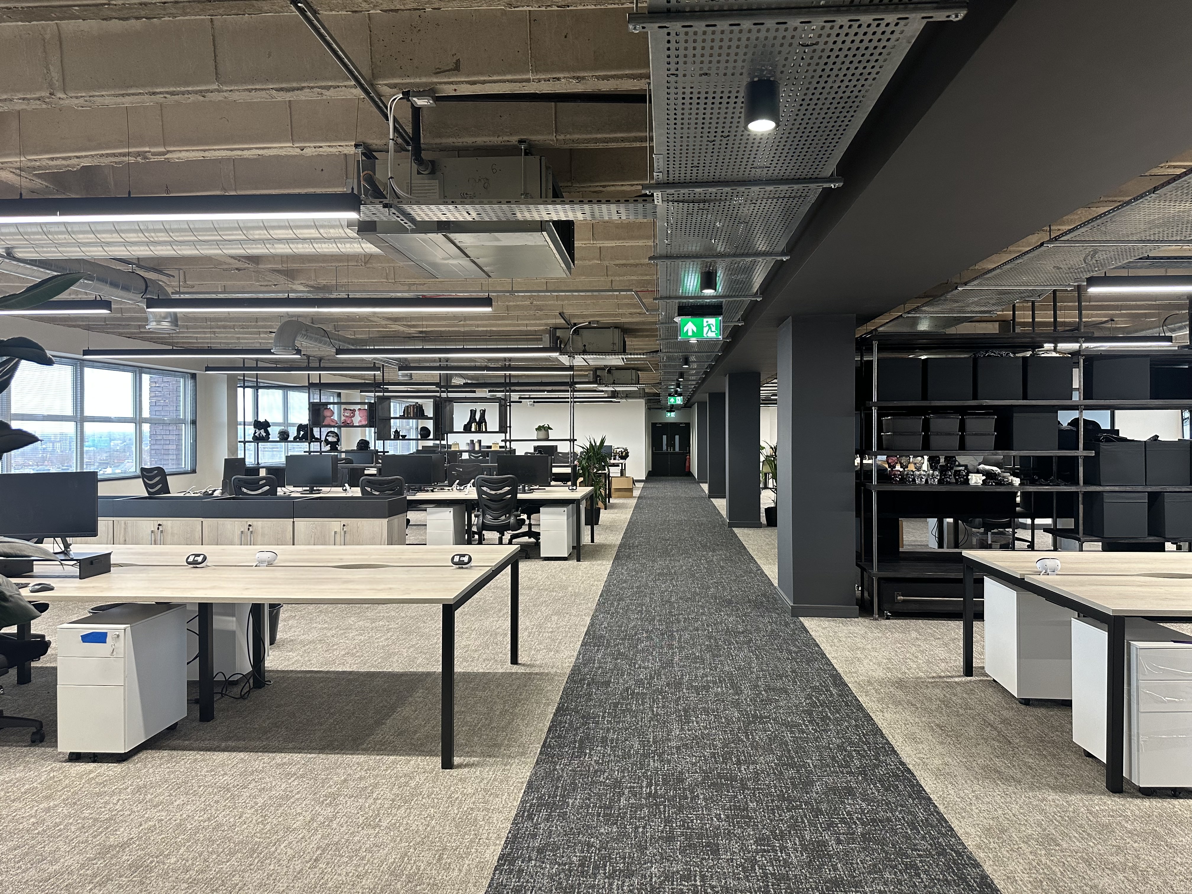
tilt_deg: -0.5
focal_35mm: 24
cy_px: 447
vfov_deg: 56.8
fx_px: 826
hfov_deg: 71.6
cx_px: 596
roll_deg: +0.4
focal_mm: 6.86
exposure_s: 1/100
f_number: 1.78
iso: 200
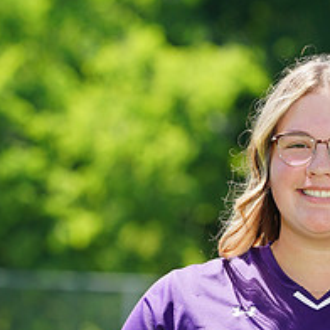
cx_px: 322
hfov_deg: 2.6
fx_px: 7183
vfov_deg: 2.6
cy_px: 399
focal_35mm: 666
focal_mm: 265
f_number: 9
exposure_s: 1/200
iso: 200
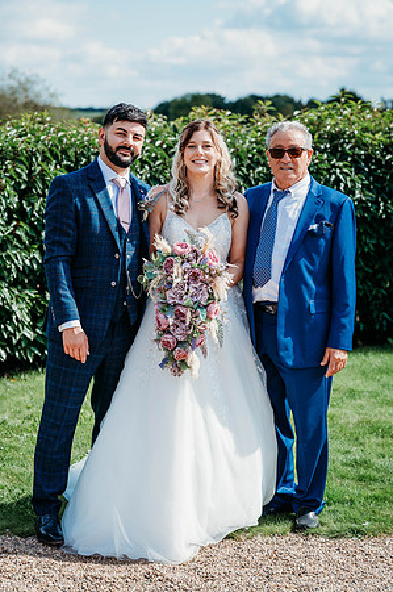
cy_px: 296
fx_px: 1395
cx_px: 196
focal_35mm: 85
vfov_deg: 23.9
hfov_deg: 16.0
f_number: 4
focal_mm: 85
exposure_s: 1/800
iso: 100
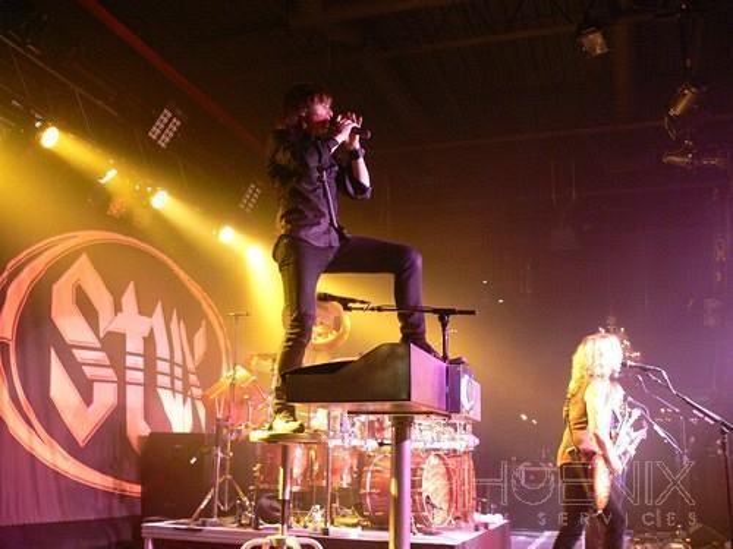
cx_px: 366
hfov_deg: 52.6
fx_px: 741
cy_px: 274
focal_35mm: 35
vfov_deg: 40.7
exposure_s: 1/15
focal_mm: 7.4
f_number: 2.8
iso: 200
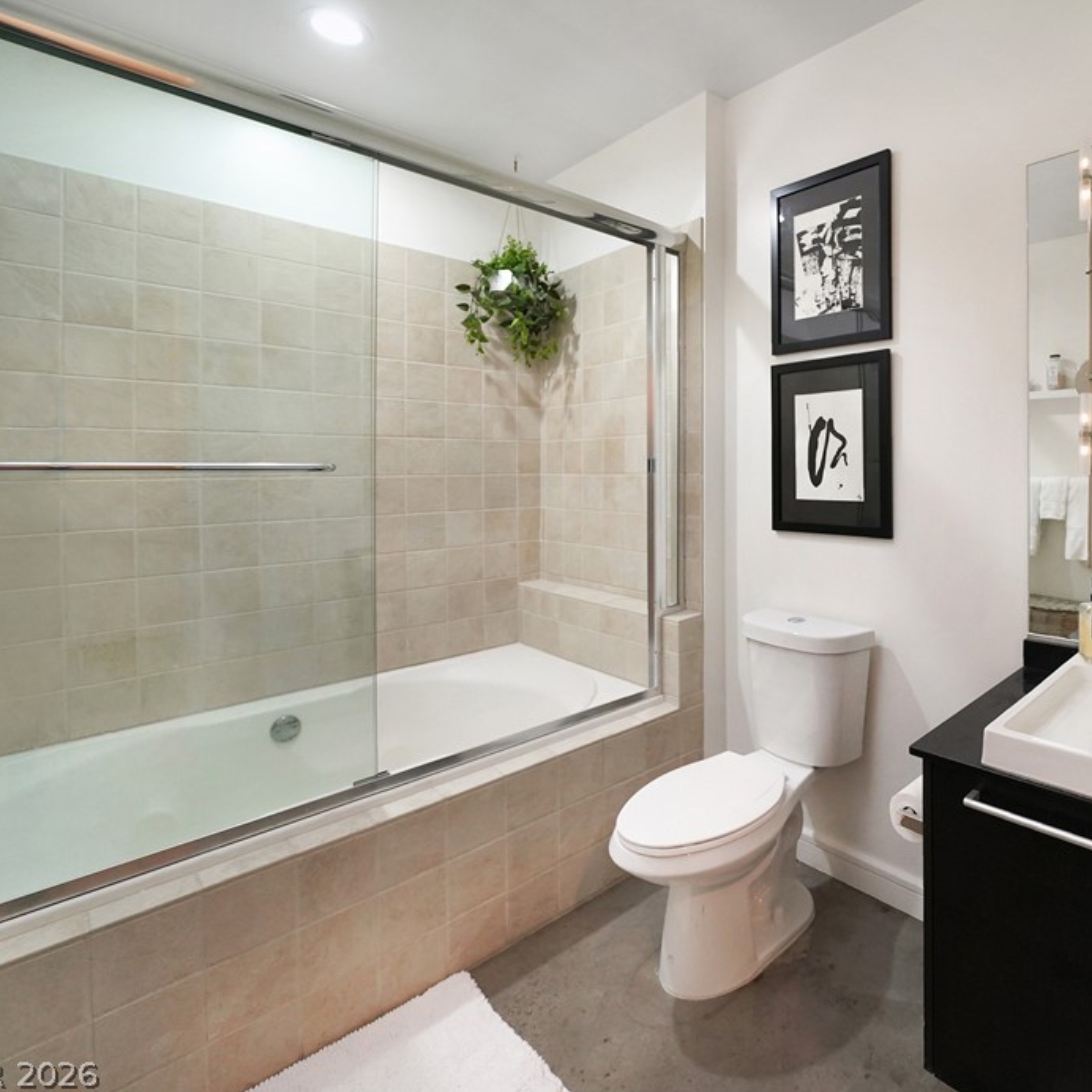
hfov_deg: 82.1
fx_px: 571
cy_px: 529
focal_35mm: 16
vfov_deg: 87.4
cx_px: 789
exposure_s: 1/160
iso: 2000
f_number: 4
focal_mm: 12
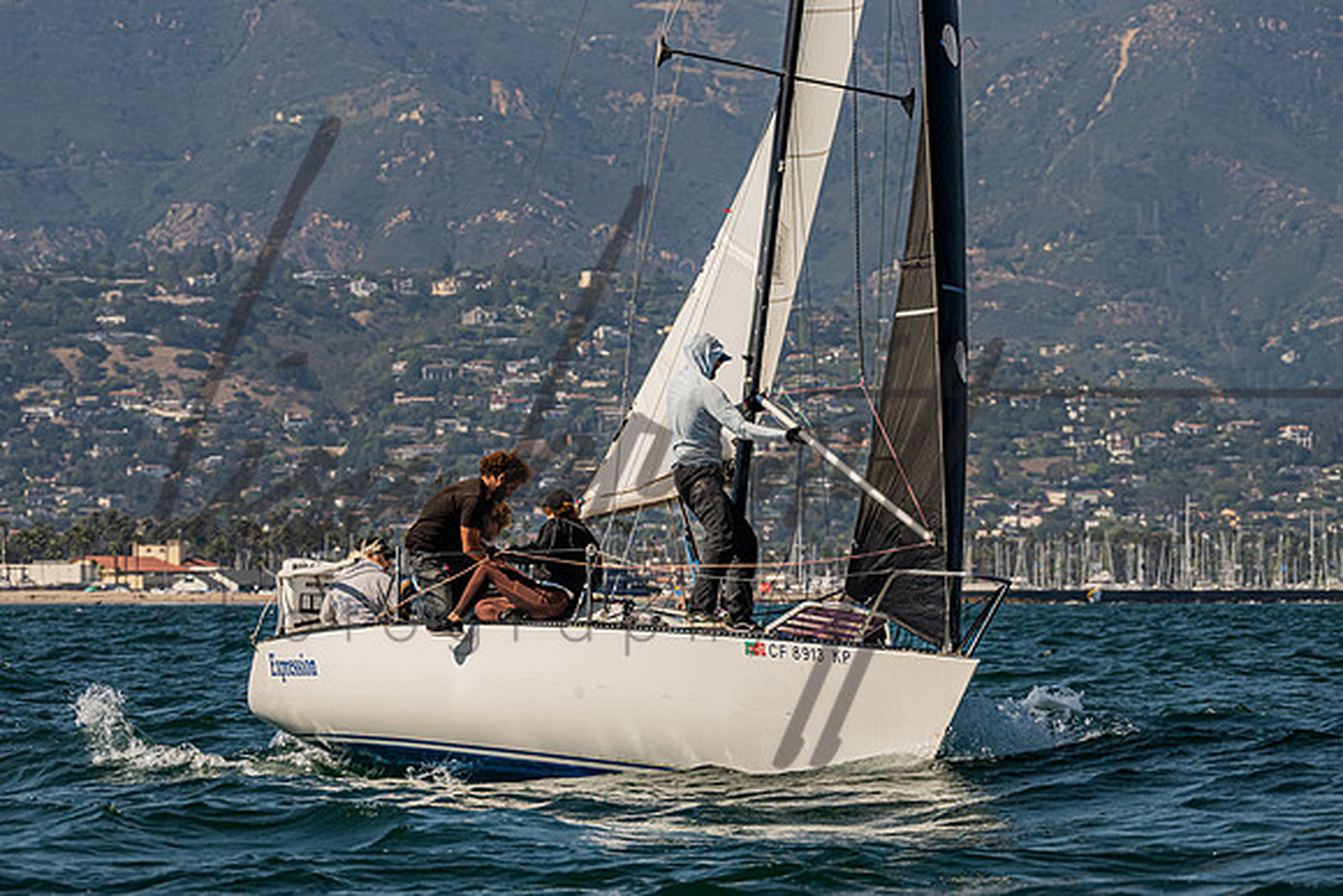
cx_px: 638
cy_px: 413
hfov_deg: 9.3
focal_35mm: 222
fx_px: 8300
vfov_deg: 6.2
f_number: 8
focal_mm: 165
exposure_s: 1/2500
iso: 500
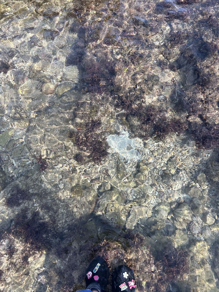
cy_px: 146
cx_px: 110
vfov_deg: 67.3
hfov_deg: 53.1
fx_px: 219
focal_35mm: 26
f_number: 1.5
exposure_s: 1/658
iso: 50
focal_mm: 5.7
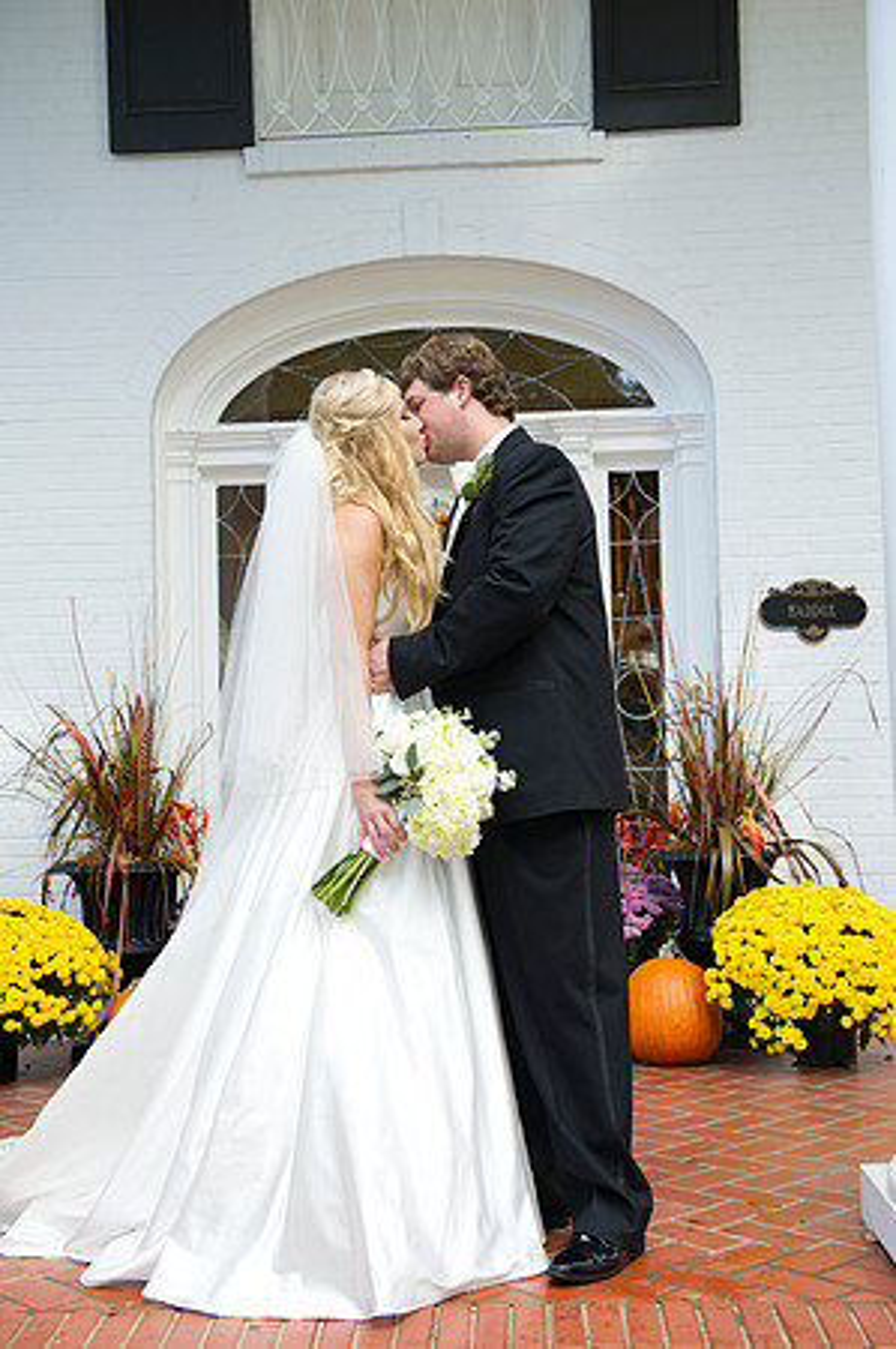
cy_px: 674
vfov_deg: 41.2
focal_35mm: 48
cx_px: 448
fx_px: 1796
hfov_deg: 28.0
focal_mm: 48
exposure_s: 1/200
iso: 400
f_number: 5
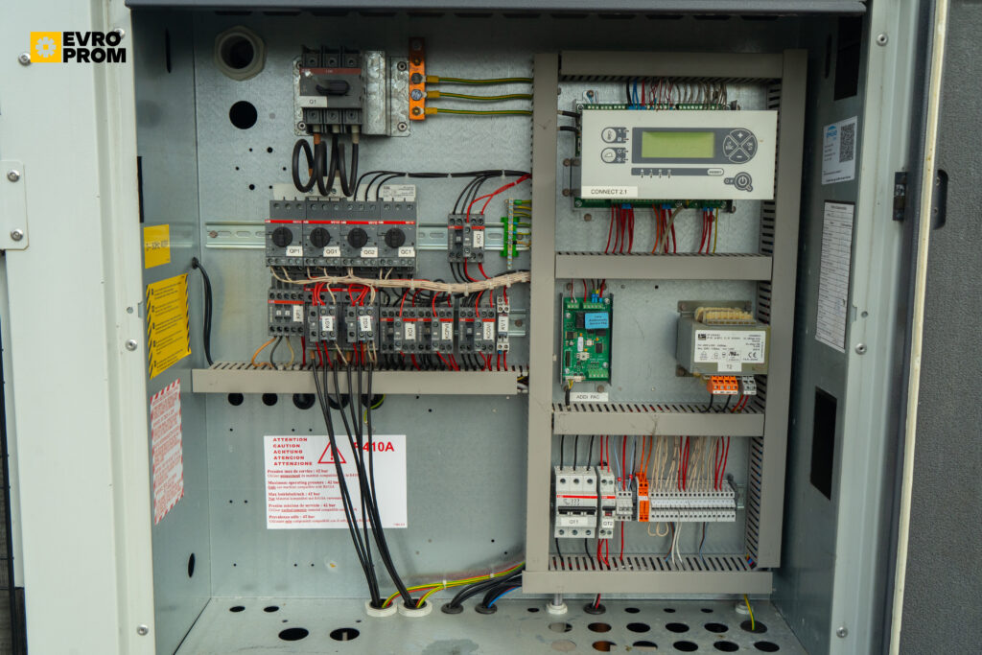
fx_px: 900
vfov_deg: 40.0
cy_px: 328
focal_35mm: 33
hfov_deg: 57.2
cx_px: 491
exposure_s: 1/160
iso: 640
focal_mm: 33
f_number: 8
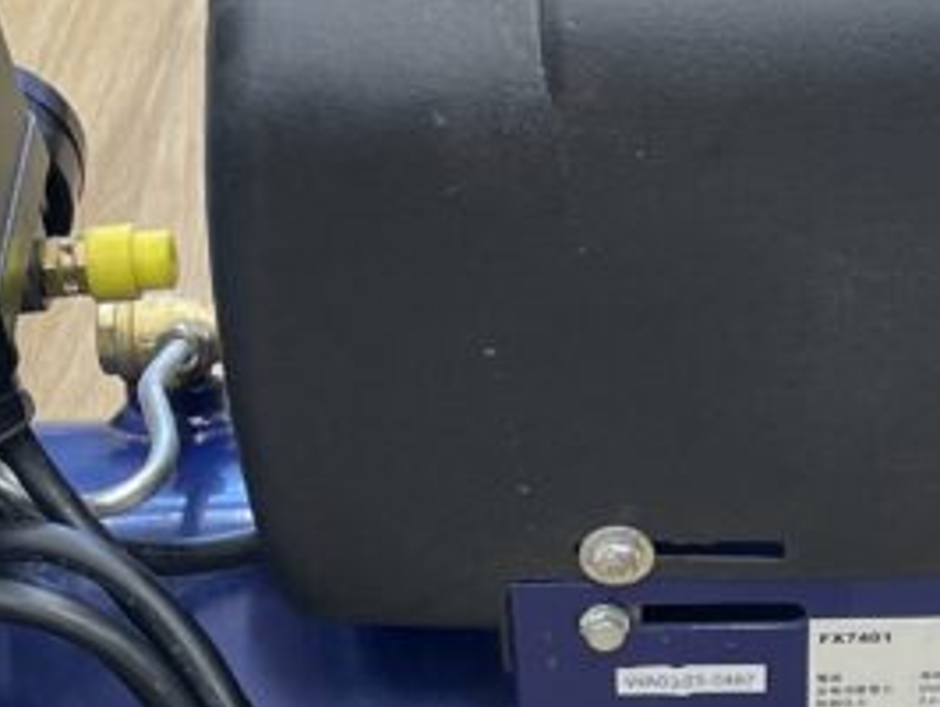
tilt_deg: -38.8
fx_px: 2718
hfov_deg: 19.6
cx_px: 608
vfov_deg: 14.8
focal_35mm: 100
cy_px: 389
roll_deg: -0.1
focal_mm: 4.2
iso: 125
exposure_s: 1/100
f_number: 1.6
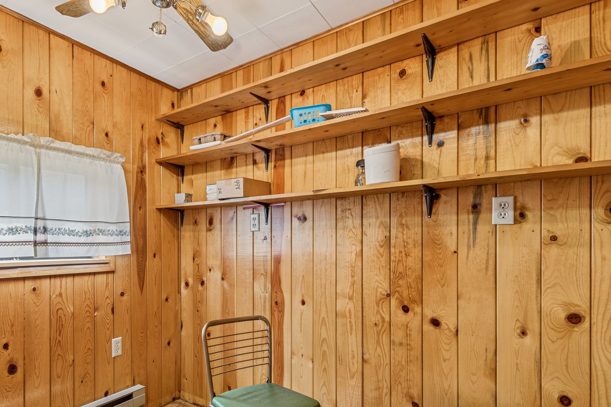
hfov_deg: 81.9
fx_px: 339
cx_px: 219
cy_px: 240
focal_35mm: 20
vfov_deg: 61.5
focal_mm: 10
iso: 100
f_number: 6.3
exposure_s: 1/6
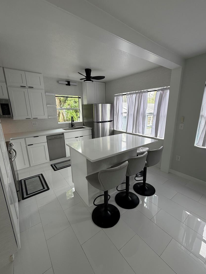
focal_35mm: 15
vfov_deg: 98.2
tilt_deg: -13.8
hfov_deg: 81.7
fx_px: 119
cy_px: 139
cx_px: 107
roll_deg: +0.5
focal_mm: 2.22
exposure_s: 1/120
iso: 64
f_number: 2.2
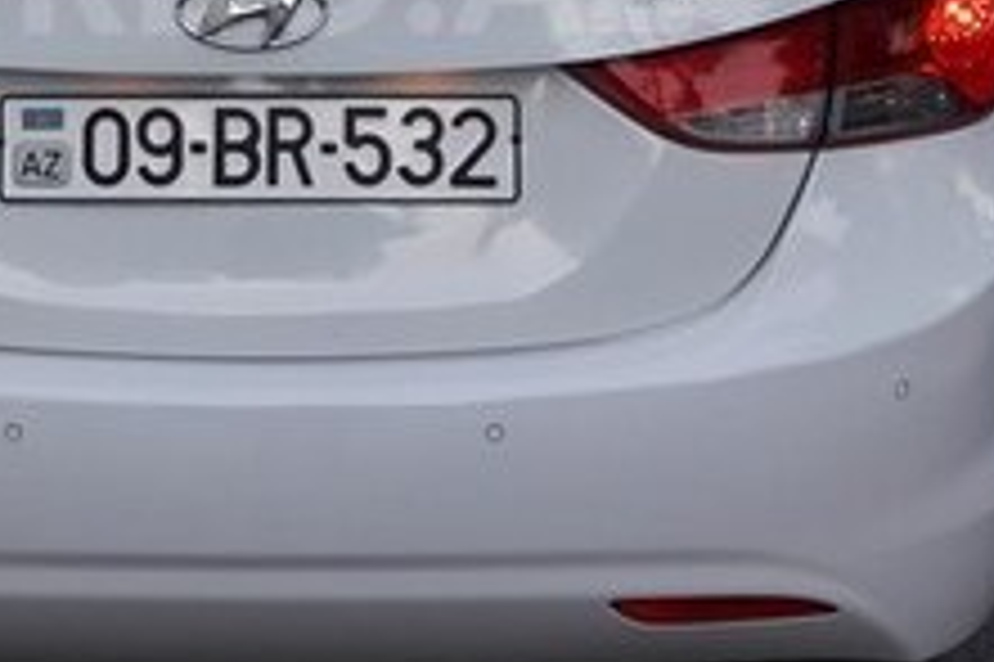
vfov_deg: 15.3
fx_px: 2400
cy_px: -34
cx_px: 234
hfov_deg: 23.1
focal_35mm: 87
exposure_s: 1/124
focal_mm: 3.7
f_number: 1.9
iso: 40
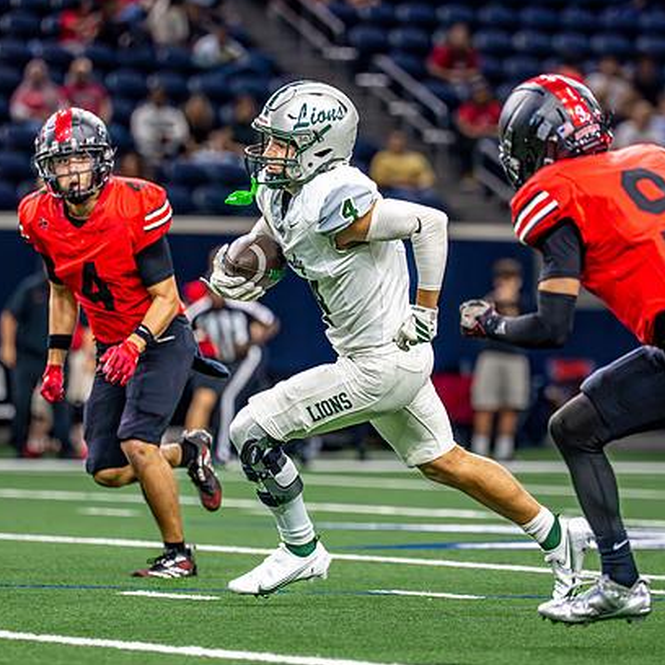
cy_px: 327
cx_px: 379
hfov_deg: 5.3
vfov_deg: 5.3
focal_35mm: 329
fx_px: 7151
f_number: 2.8
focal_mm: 170
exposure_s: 1/1600
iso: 5000
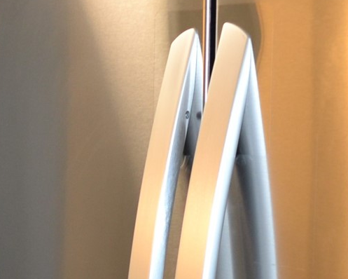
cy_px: 251
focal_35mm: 123
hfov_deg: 15.6
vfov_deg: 12.5
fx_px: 1267
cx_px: 148
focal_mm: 20
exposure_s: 1/60
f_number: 2.8
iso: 400
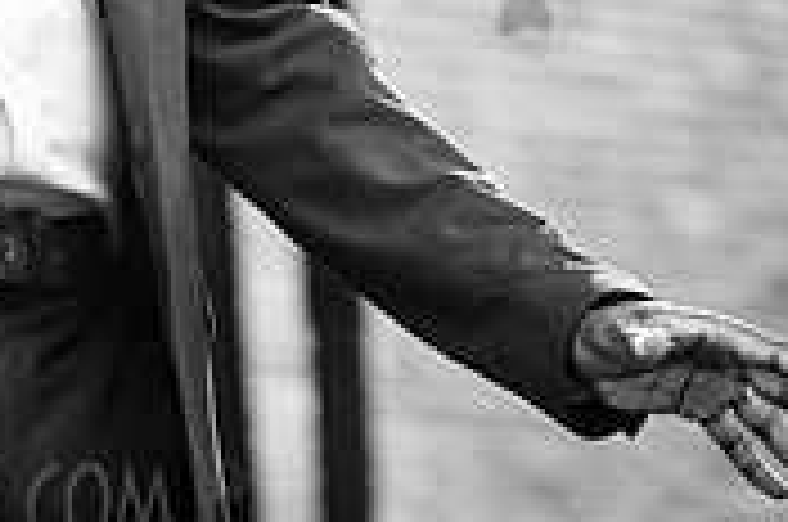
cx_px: -59
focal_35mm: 372
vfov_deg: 3.7
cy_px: -263
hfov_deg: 5.5
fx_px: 8128
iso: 1600
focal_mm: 112
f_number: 4
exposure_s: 1/320
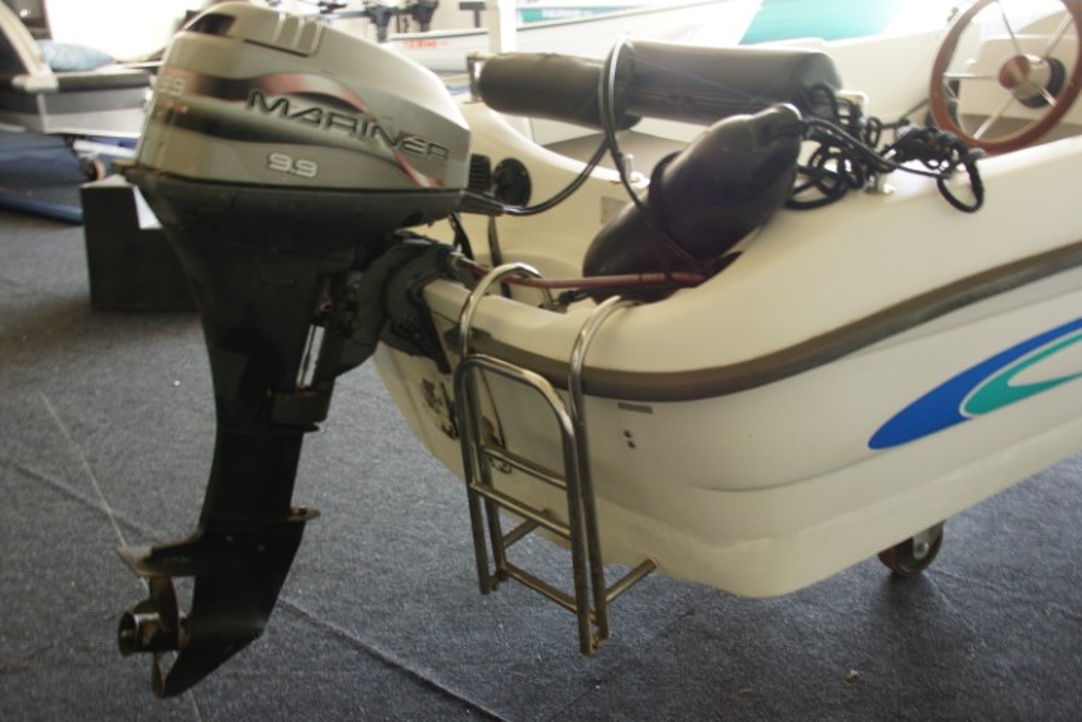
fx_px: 992
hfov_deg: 57.2
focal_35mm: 33
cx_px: 541
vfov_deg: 40.0
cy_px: 361
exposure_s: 1/6
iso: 400
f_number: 6.3
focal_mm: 22
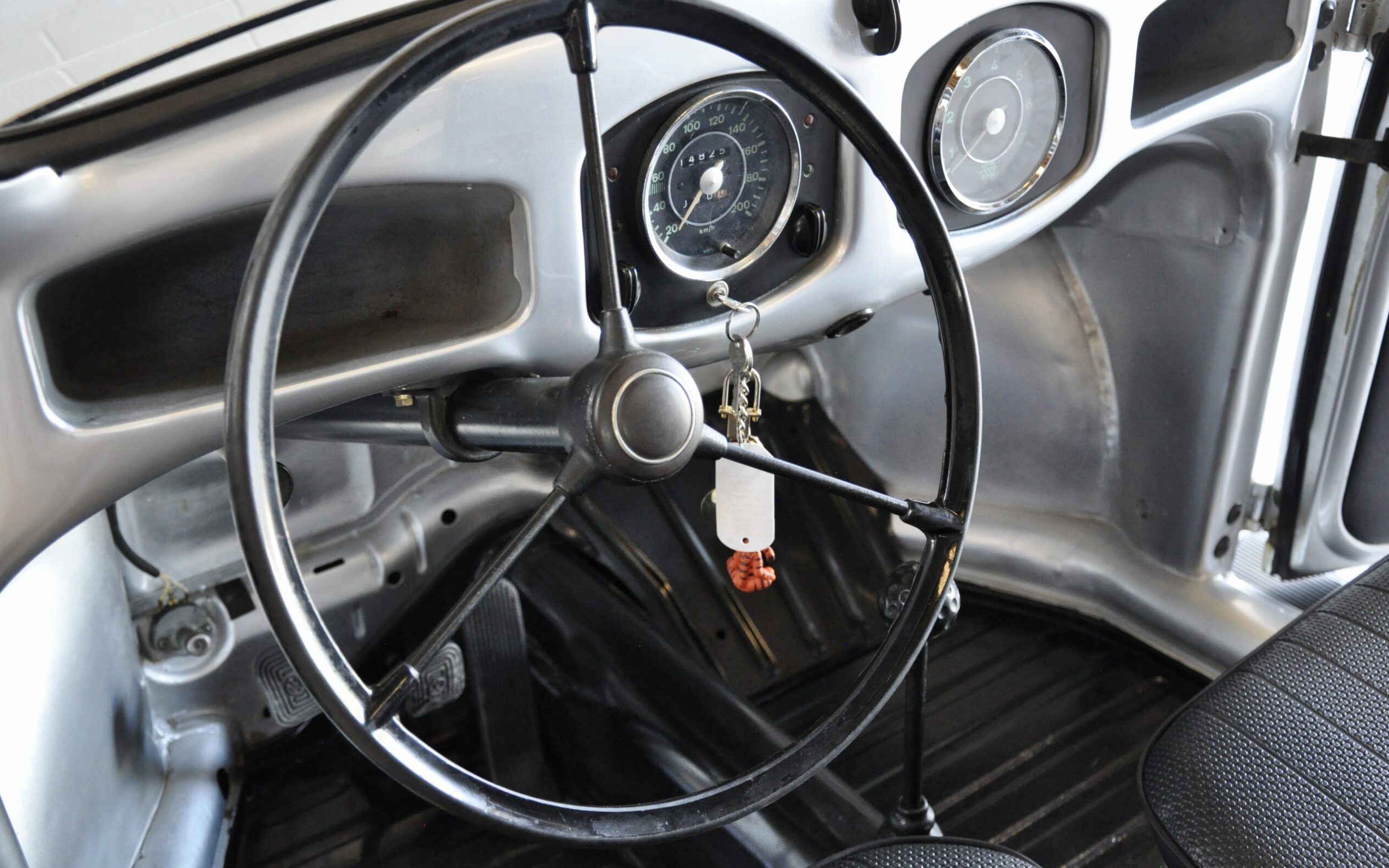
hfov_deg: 46.2
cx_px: 692
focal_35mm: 43
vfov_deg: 29.9
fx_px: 1628
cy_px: 410
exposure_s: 1/25
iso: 1600
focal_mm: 28
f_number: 4
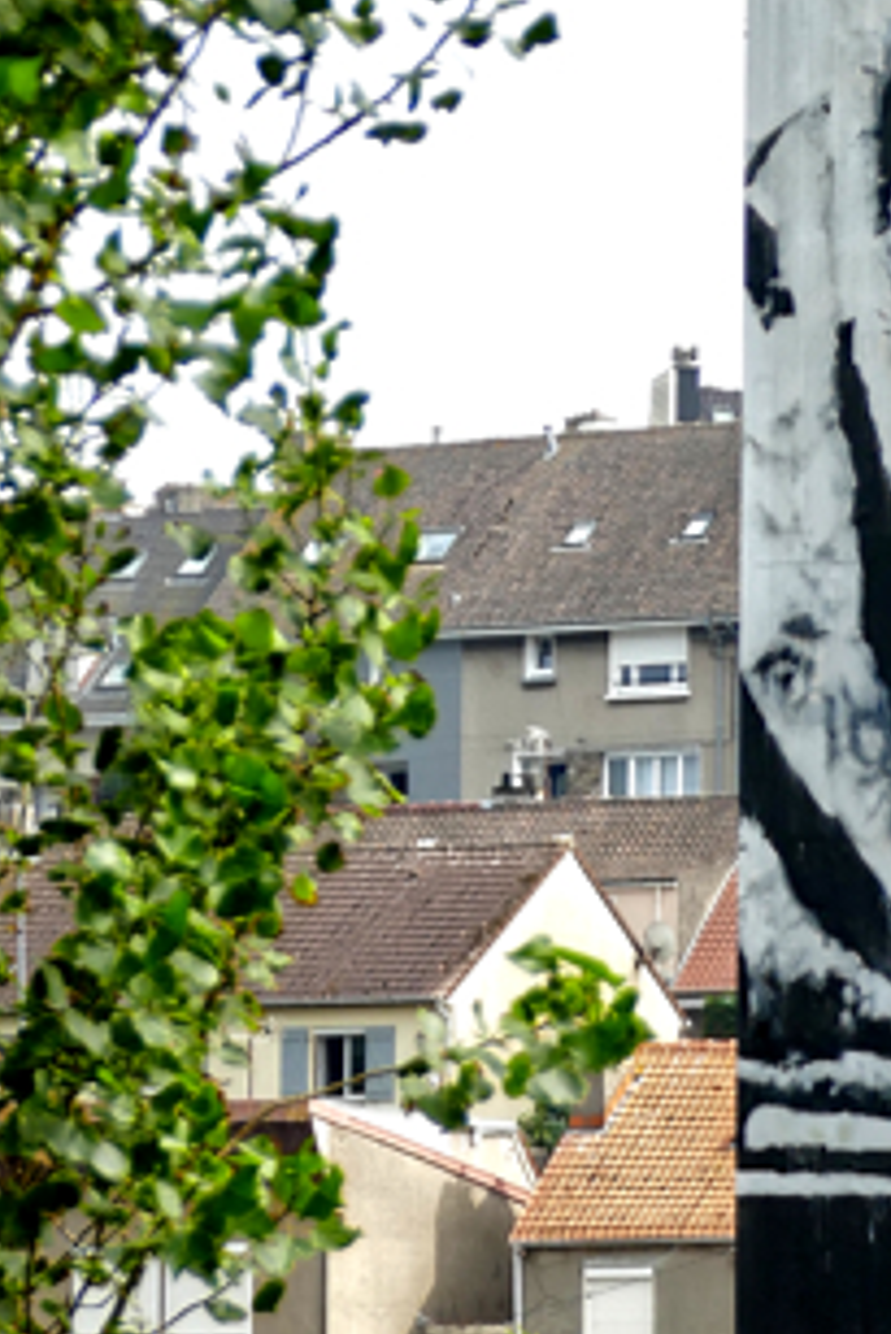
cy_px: 1012
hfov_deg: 3.7
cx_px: 741
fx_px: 13608
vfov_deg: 5.6
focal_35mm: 367
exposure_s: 1/640
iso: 125
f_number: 3.9
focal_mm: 40
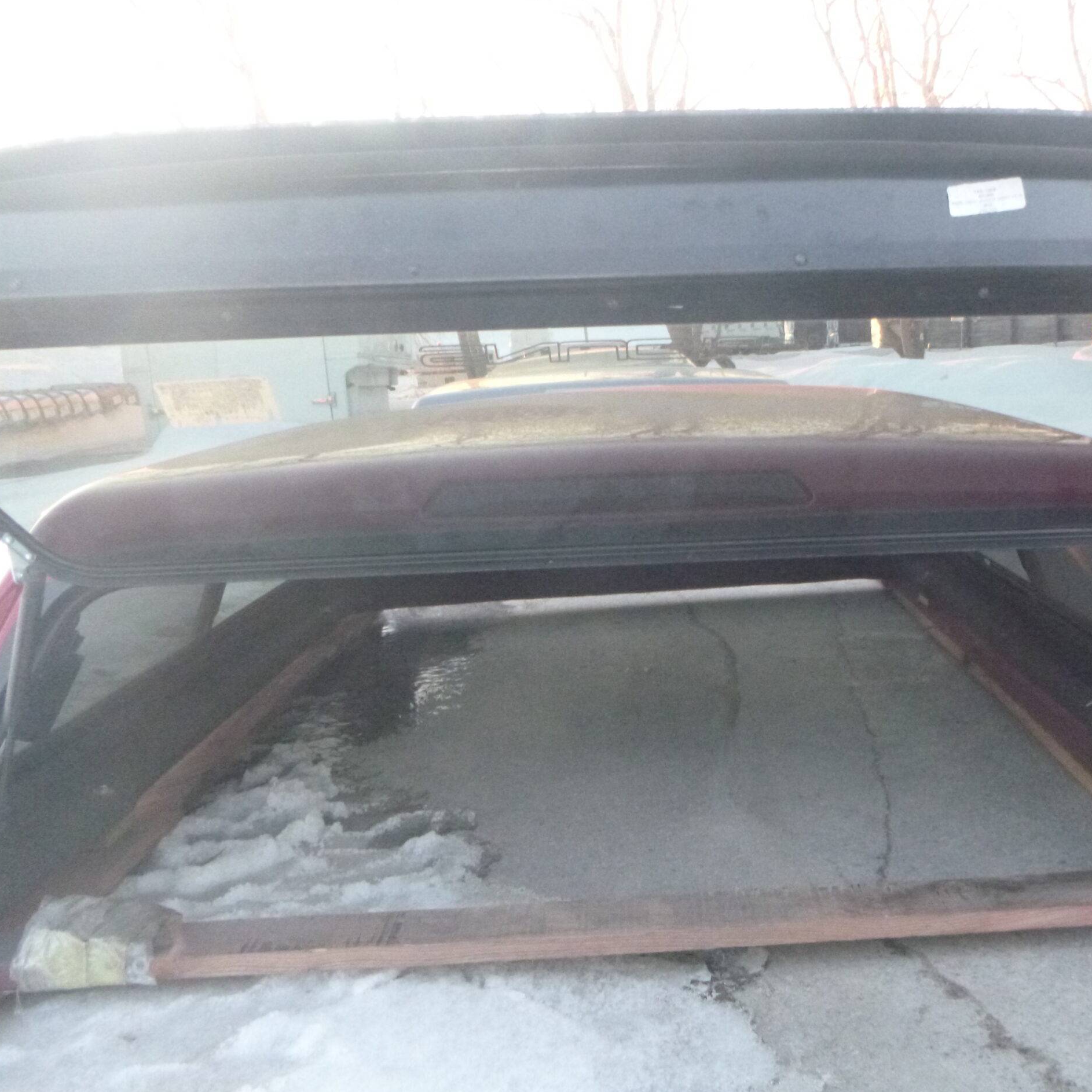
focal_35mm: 30
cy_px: 552
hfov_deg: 53.5
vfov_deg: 54.0
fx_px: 1071
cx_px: 678
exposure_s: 1/50
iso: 800
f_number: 3.9
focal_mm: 4.5
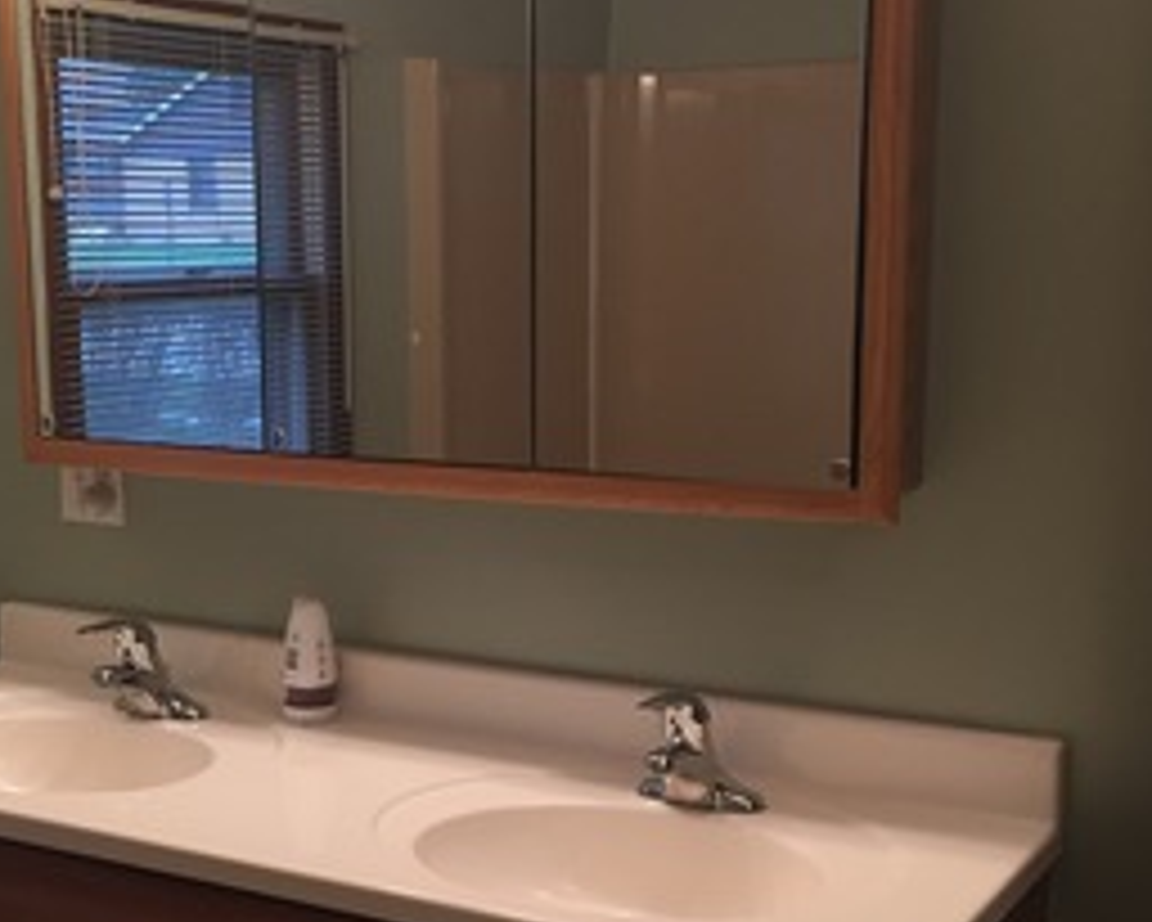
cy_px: 562
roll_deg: -0.3
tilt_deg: -8.9
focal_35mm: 53
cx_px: 468
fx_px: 1808
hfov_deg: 35.2
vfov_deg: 28.5
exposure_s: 1/30
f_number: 2.2
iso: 40
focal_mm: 4.15
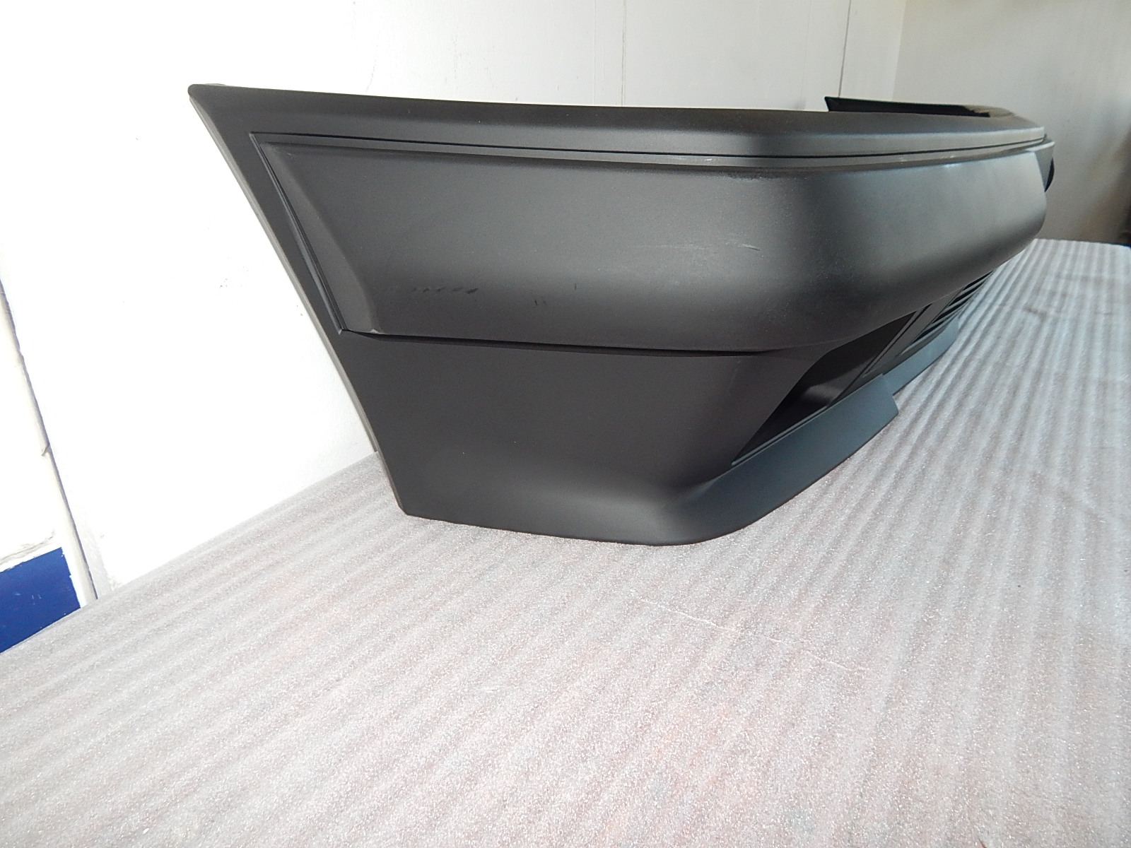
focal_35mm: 22
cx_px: 566
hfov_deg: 76.4
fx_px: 719
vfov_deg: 61.1
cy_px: 424
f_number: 6
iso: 200
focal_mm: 4
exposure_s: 1/30
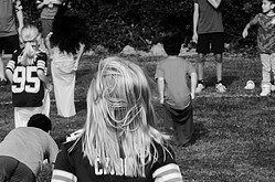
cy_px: 157
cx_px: 248
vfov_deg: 7.1
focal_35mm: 192
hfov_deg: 10.7
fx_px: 1464
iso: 110
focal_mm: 55
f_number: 8
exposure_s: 1/250
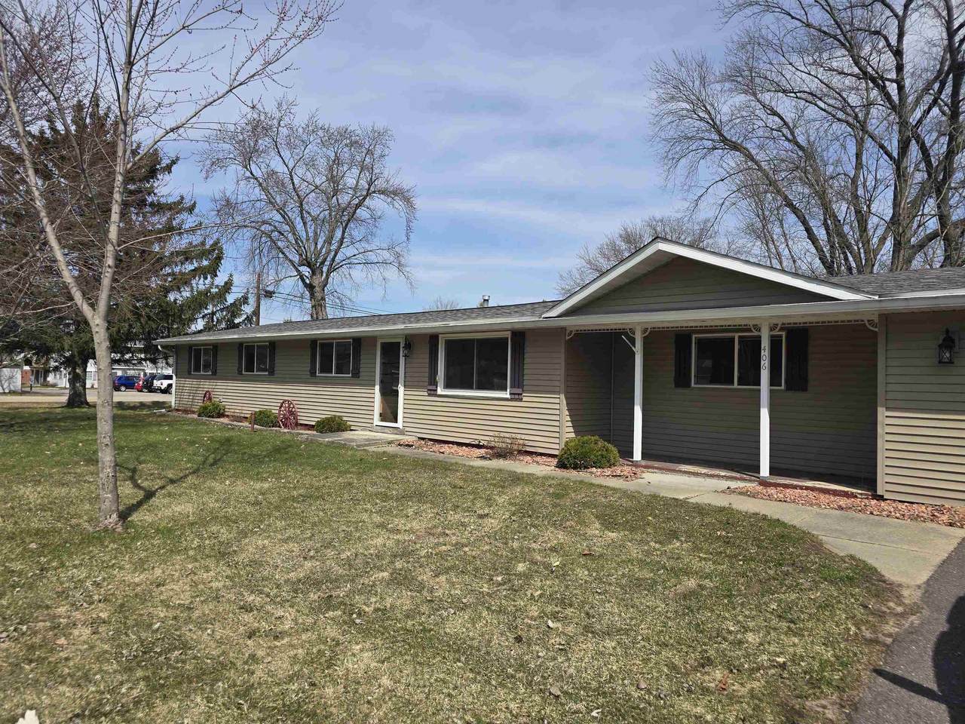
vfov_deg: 58.9
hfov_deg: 73.9
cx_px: 482
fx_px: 641
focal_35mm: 23
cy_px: 362
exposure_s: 1/970
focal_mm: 6.3
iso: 12
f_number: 1.7
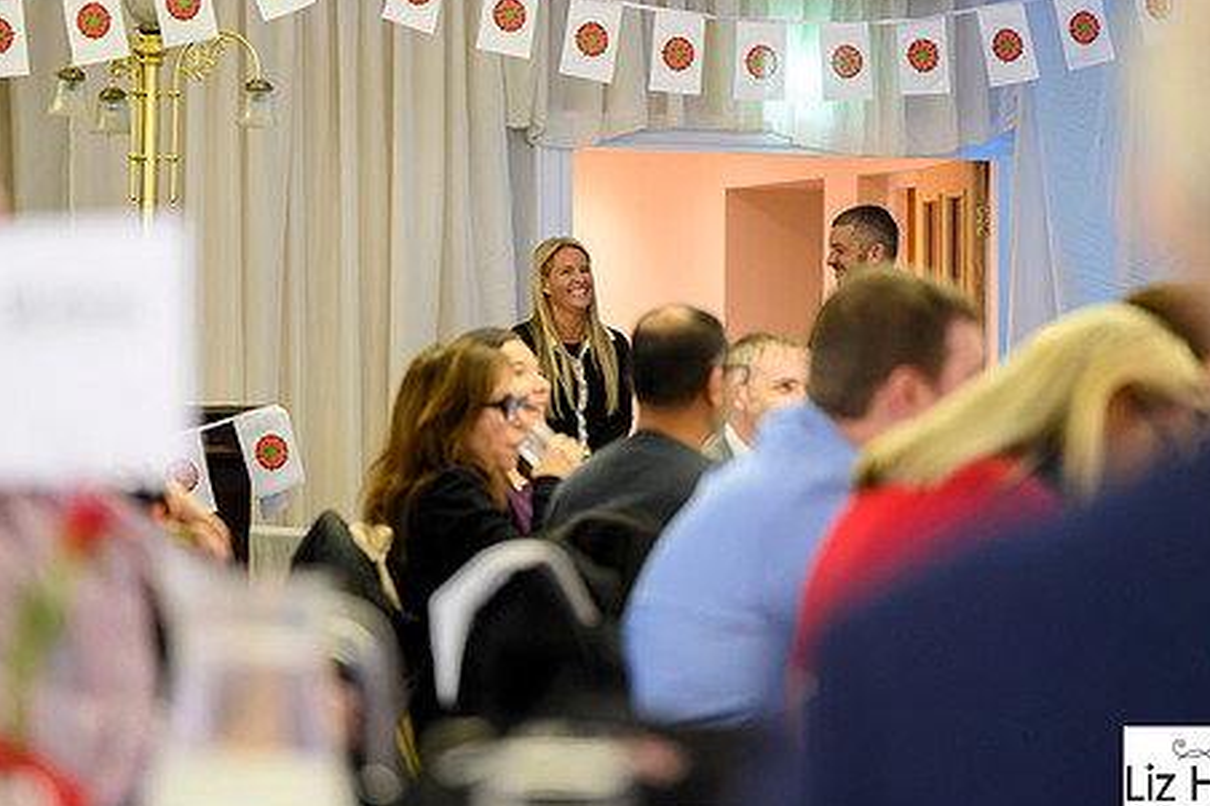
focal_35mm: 141
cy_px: 370
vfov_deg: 9.7
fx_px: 4737
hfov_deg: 14.6
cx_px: 597
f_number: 2.8
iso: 12800
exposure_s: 1/200
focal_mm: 110
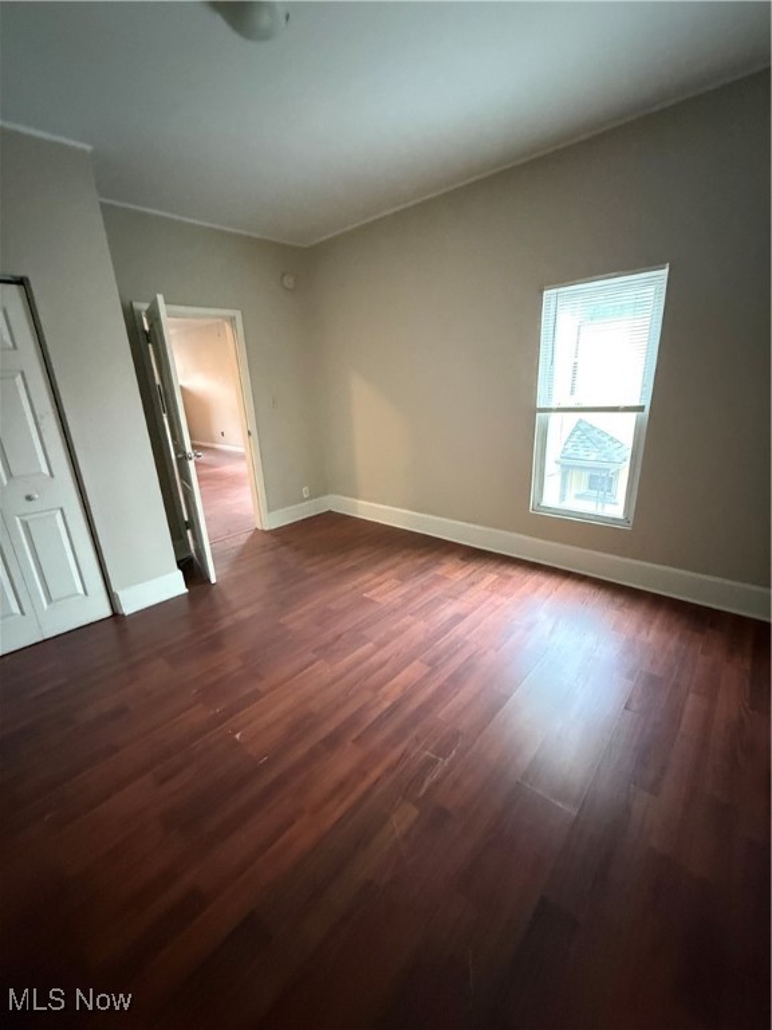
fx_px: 416
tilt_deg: -18.0
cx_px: 386
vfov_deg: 102.1
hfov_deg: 85.7
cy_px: 515
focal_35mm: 14
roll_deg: +1.7
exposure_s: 1/40
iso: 1000
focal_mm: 2.22
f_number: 2.2
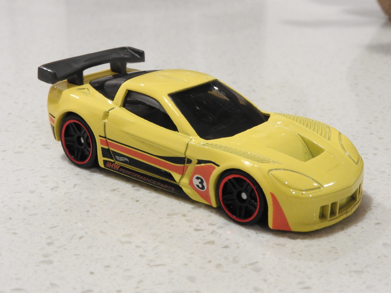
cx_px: 196
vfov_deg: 24.4
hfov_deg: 32.2
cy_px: 146
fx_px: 678
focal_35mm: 60
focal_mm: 10.7
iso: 640
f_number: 7.6
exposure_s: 1/10
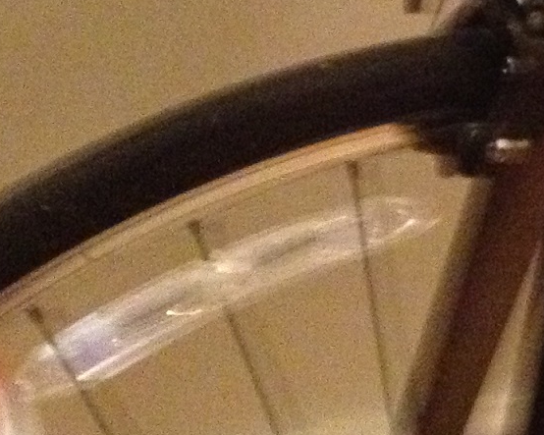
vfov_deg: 9.2
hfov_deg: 10.6
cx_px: 1207
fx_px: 2592
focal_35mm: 161
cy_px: -296
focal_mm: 4.28
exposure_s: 1/15
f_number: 2.4
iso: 640
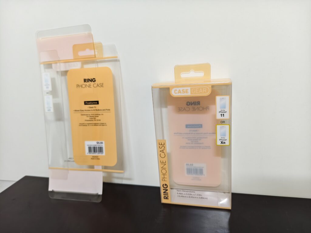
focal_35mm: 23
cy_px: 116
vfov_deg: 58.9
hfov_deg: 73.9
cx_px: 156
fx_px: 207
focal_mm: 5.56
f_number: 1.88
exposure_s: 1/50
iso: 913
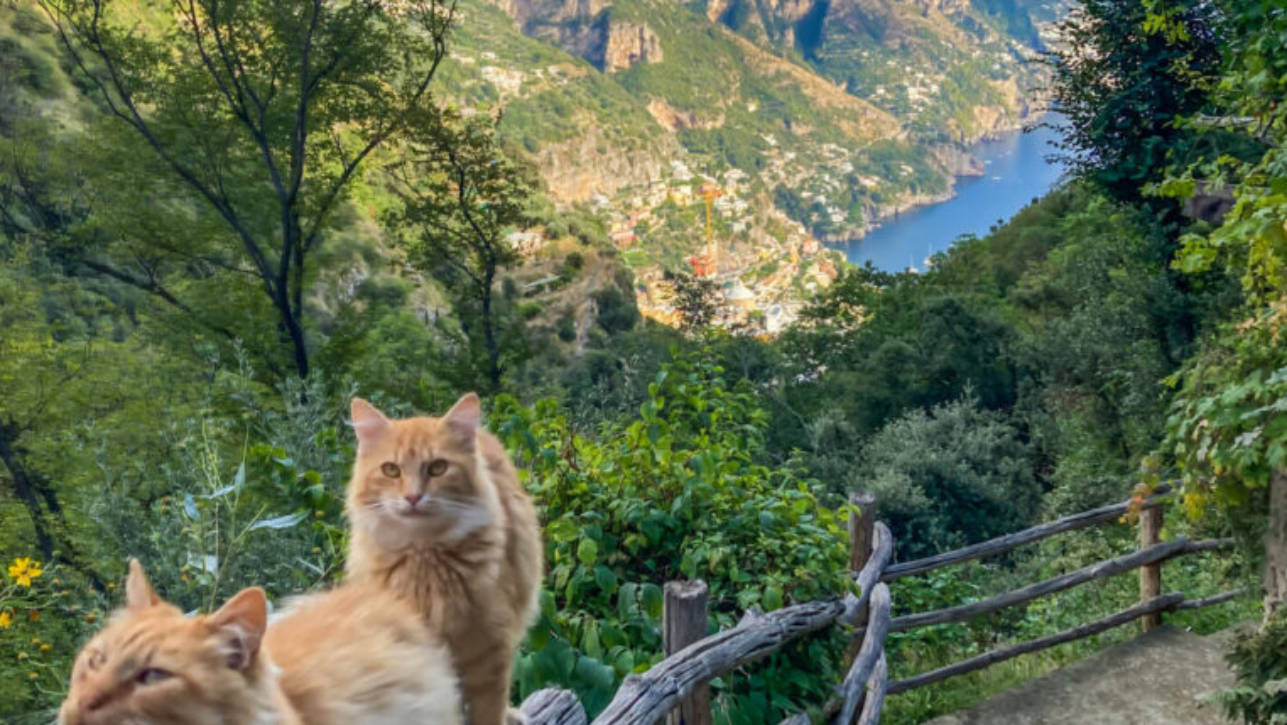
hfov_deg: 49.4
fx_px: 1399
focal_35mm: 41
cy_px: 362
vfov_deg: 29.0
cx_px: 644
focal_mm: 3.99
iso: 20
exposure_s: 1/787
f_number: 1.8
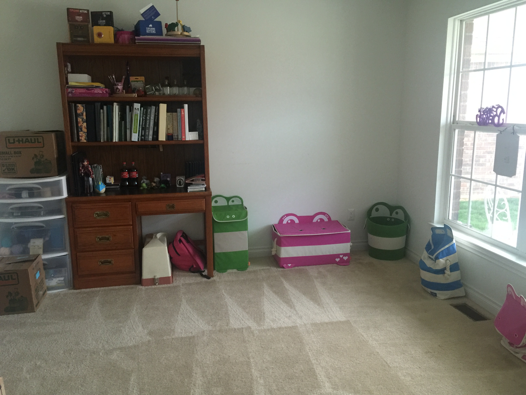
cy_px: 198
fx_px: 441
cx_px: 263
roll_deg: -0.1
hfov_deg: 61.7
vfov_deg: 48.2
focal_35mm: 29
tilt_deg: -11.6
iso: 125
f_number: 2.2
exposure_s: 1/10
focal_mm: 4.15
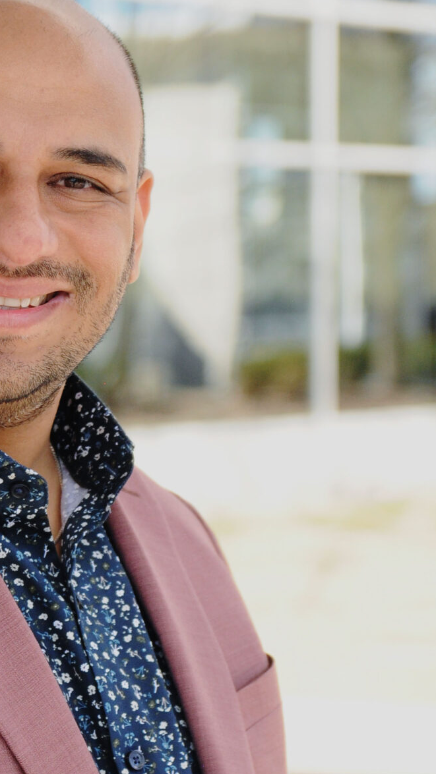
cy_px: 577
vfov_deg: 12.5
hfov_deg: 7.1
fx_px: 3514
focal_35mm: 171
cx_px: -34
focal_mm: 50
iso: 500
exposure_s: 1/800
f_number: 2.8
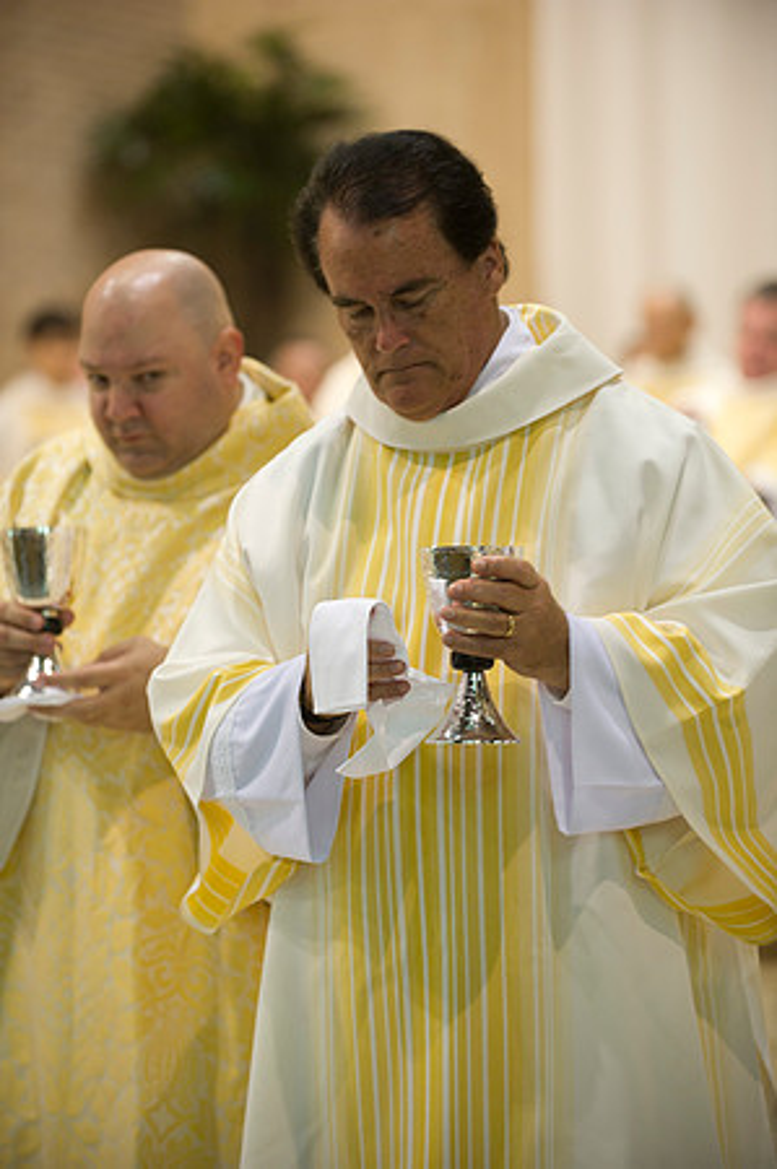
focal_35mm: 130
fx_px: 4218
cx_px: 388
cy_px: 584
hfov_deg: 10.5
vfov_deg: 15.8
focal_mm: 130
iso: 2000
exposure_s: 1/80
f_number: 2.8
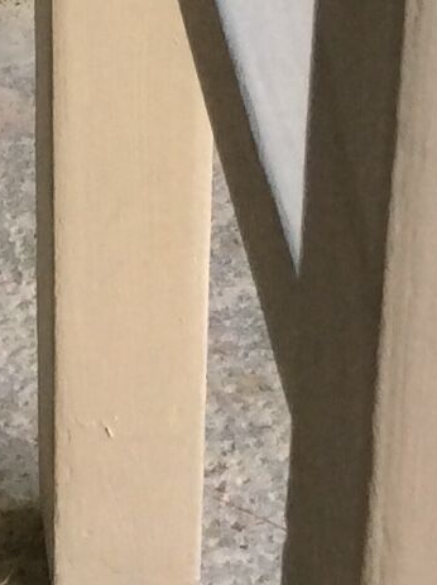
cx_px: -23
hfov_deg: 8.2
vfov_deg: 11.0
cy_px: 40
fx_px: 3020
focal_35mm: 179
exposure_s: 1/33
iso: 40
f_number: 2.4
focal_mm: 3.3
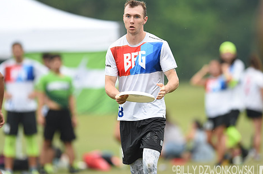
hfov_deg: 4.1
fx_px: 3648
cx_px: 136
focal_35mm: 500
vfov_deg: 2.7
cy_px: 84
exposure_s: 1/1600
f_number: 2.8
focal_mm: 400
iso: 400
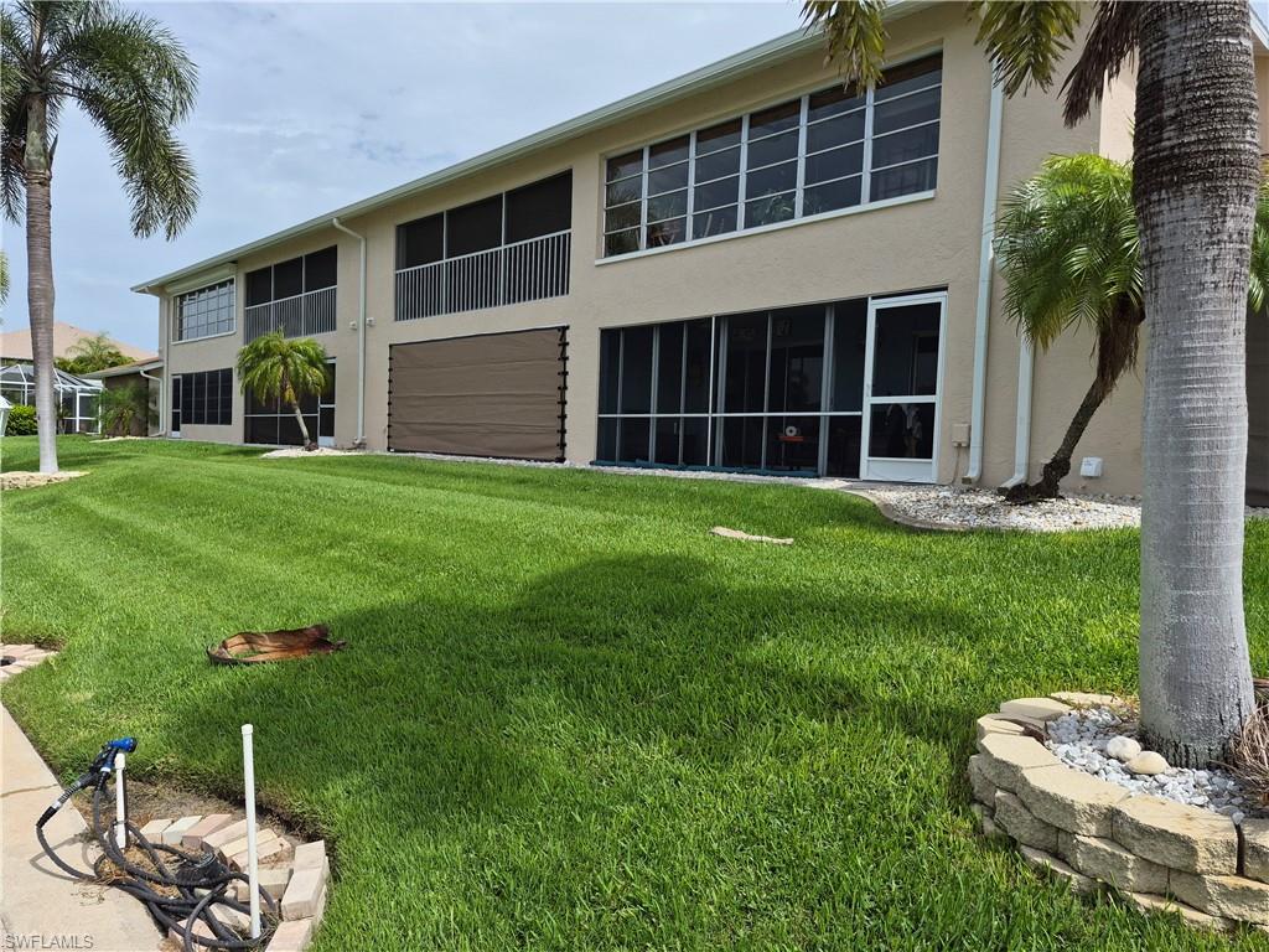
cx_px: 634
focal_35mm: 23
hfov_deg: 73.9
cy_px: 476
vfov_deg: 58.9
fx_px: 843
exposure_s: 1/7104
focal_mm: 5.4
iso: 80
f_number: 1.8
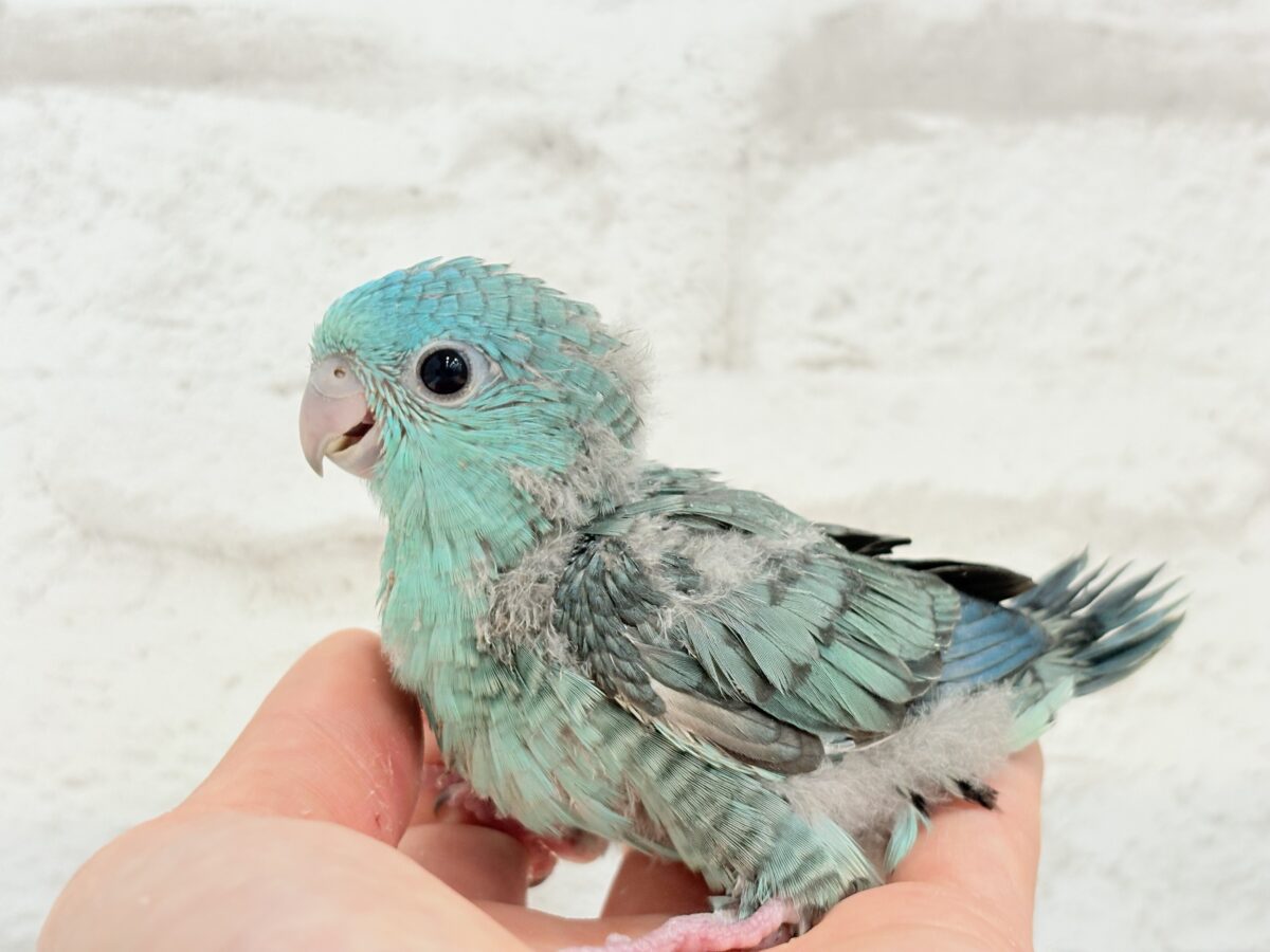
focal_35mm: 52
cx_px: 635
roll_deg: +0.9
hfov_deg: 36.8
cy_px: 476
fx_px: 1908
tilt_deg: -3.2
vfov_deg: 28.0
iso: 50
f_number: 1.6
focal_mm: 5.96
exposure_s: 1/50
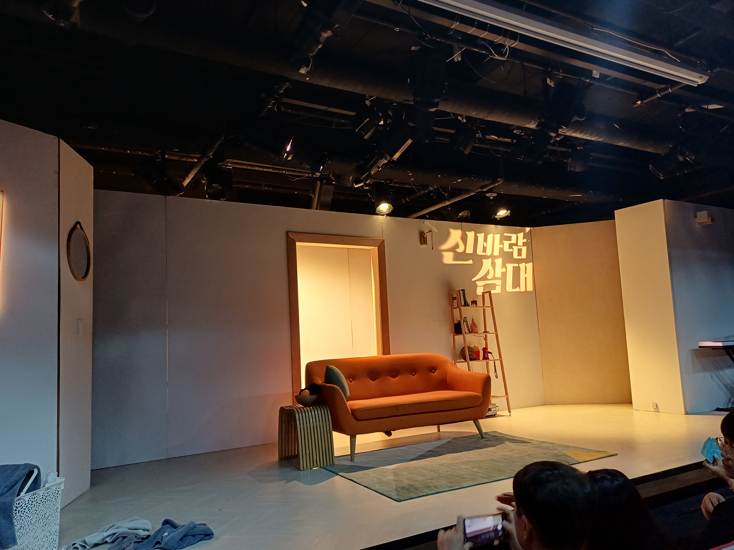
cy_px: 275
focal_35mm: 25
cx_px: 367
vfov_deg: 54.9
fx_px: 530
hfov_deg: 69.4
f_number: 1.8
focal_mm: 4.65
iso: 320
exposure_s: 1/60
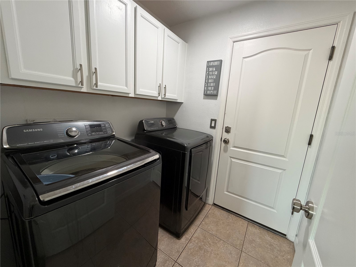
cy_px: 134
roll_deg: -4.0
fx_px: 144
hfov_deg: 102.1
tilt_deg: -11.3
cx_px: 178
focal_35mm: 14
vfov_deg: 85.7
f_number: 2.2
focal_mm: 2.22
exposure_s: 1/60
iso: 200
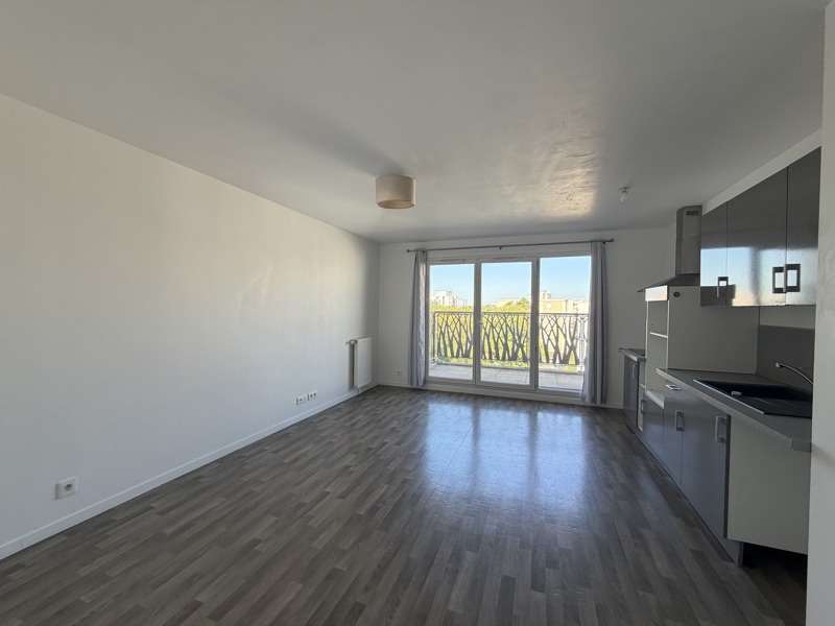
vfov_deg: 85.7
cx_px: 418
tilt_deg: -0.9
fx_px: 338
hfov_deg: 102.1
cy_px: 313
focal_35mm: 14
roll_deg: -0.4
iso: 80
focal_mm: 2.22
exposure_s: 1/121
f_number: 2.2
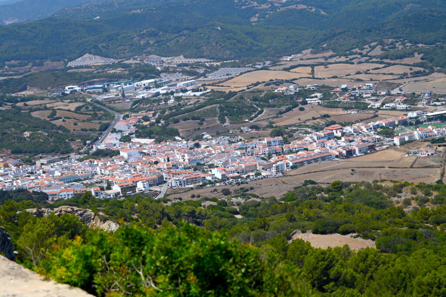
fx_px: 1176
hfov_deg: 21.5
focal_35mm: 95
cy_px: 148
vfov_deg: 14.4
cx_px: 223
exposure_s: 1/500
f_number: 10
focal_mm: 95
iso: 100
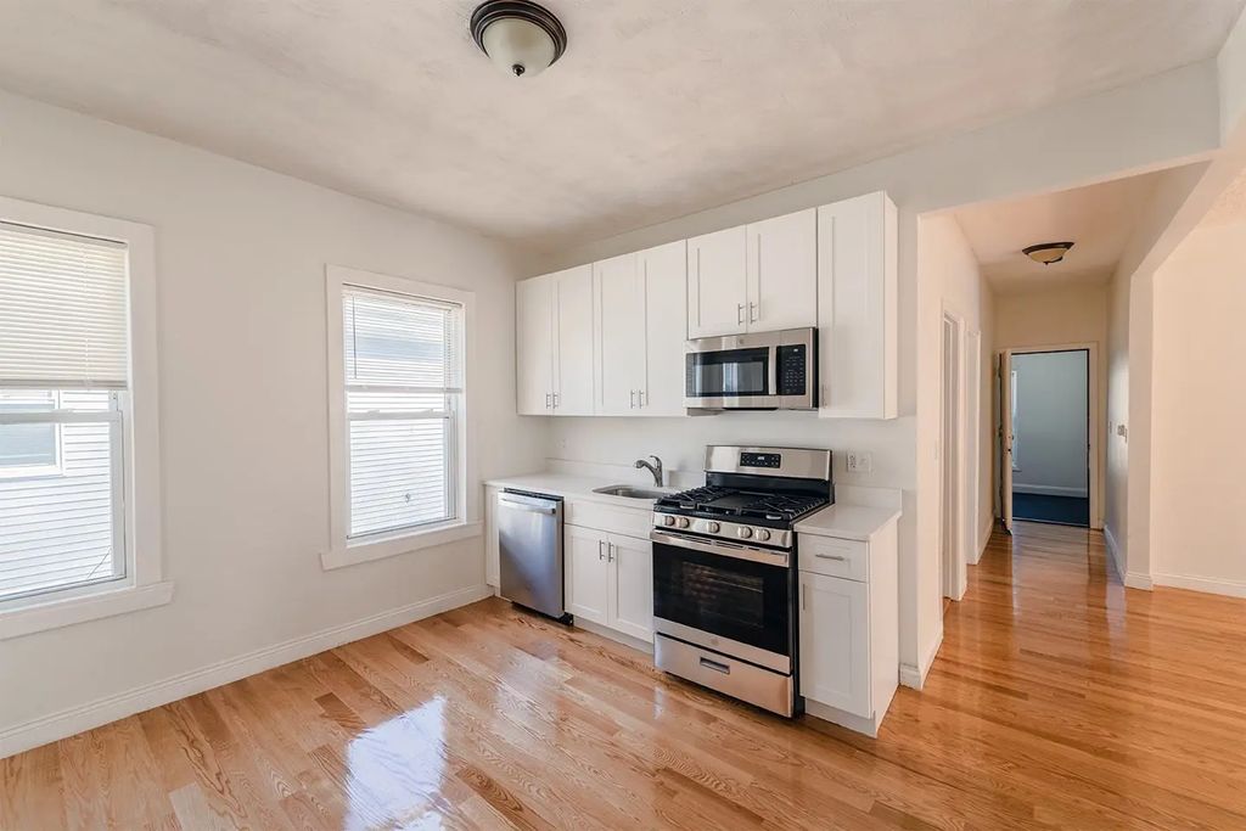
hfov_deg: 104.2
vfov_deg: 81.2
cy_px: 416
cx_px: 623
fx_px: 485
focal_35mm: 14
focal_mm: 14
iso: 100
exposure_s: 1/80
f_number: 8
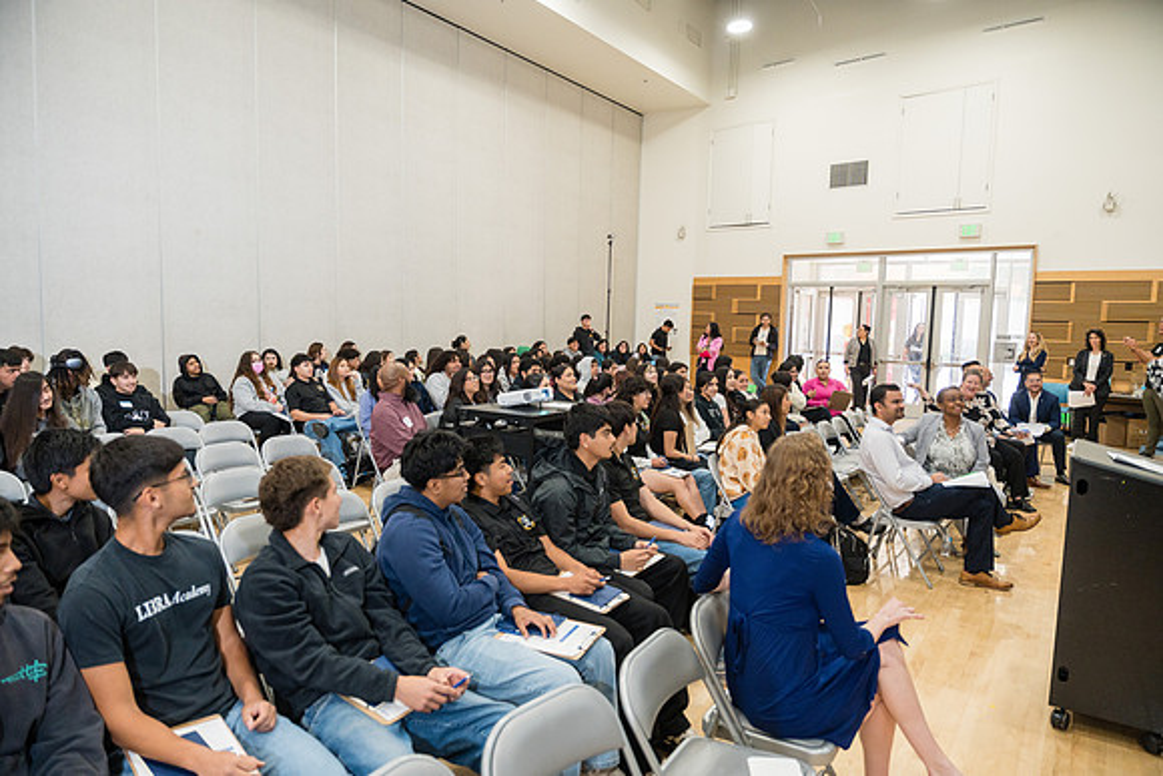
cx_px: 582
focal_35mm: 24
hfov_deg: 73.7
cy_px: 388
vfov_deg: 53.2
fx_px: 775
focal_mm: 24
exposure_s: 1/250
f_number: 2.8
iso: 1600
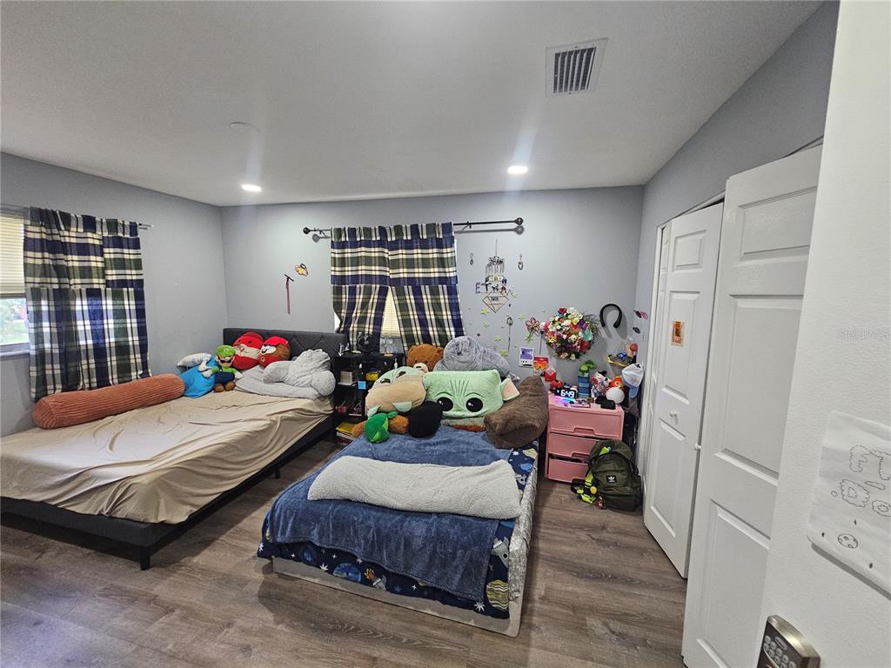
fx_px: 335
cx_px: 446
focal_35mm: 13
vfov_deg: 89.9
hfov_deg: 106.2
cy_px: 334
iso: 320
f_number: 2.2
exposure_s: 1/60
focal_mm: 2.2
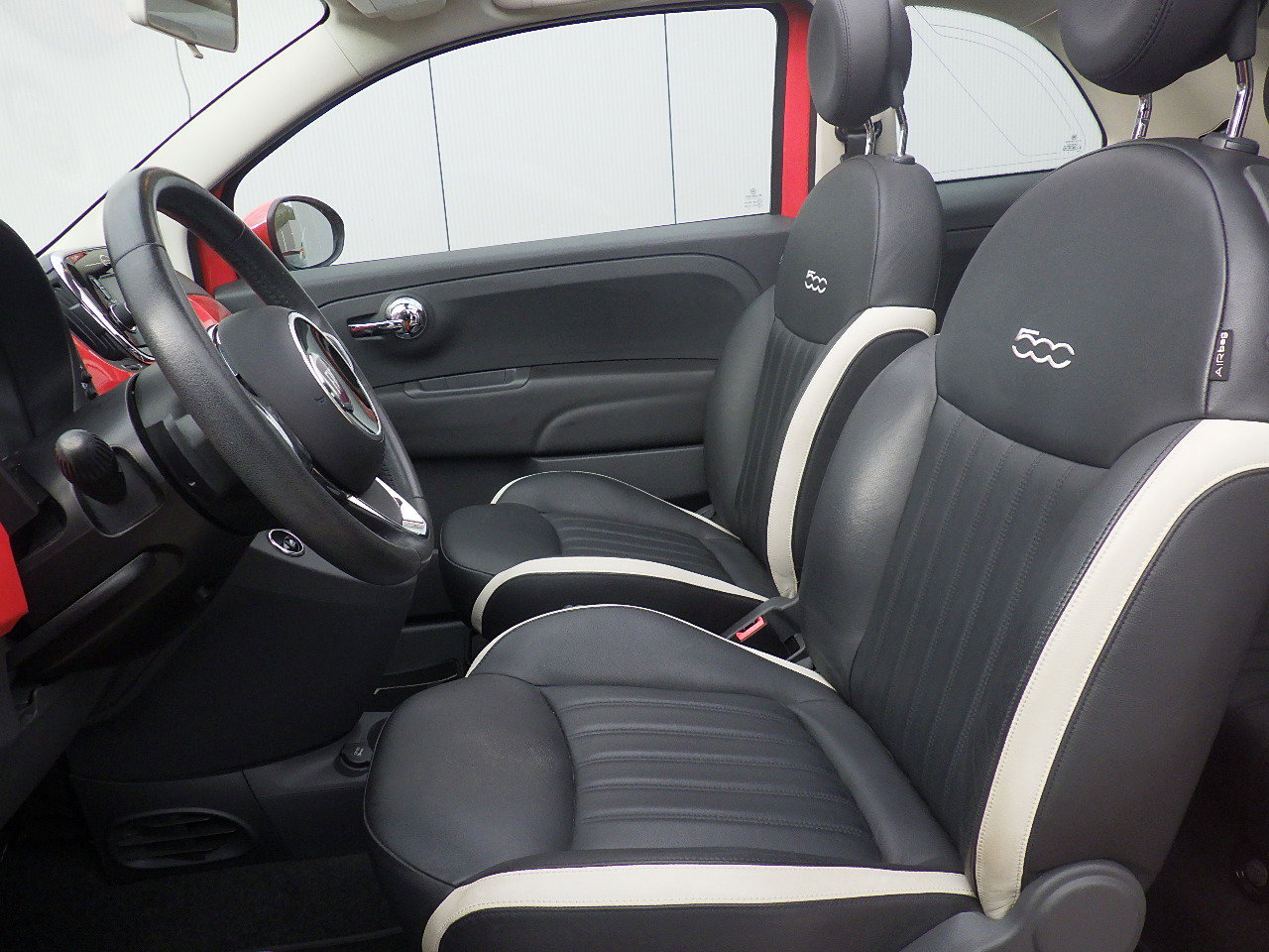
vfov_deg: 49.7
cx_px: 634
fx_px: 1026
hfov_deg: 63.4
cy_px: 476
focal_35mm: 28
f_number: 4.2
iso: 250
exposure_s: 1/250
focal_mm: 5
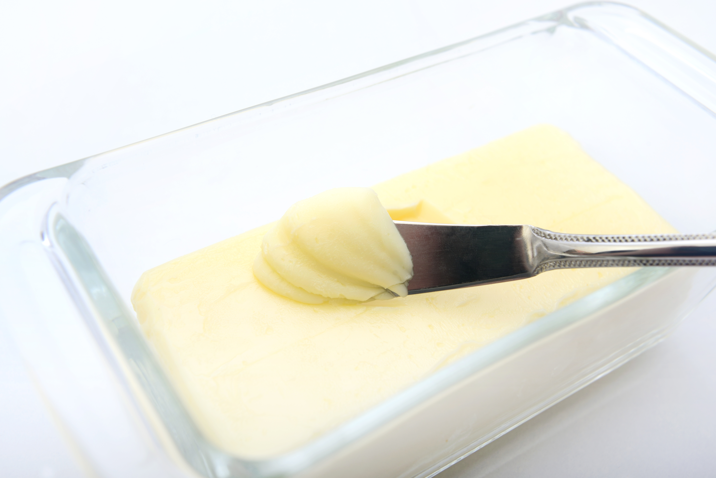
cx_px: 358
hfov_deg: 54.4
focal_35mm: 35
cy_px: 239
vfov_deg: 37.9
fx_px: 696
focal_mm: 35
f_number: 9
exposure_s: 1/250
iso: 100
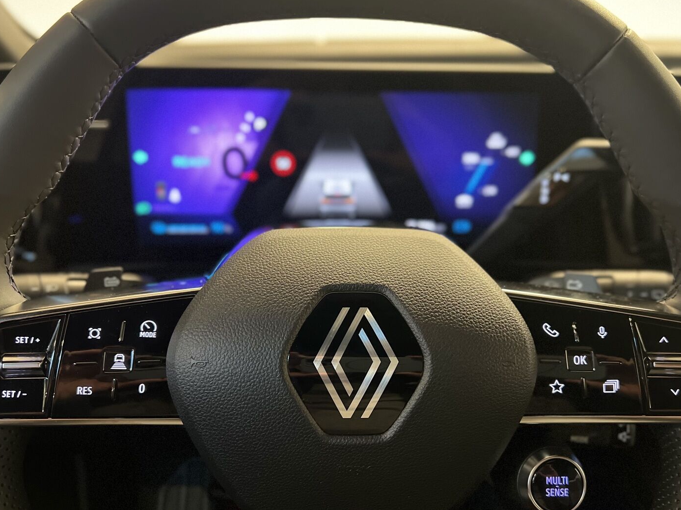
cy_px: 272
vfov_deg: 44.1
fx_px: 629
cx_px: 352
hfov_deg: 56.8
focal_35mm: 32
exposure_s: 1/27
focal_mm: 5.7
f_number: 1.5
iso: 800
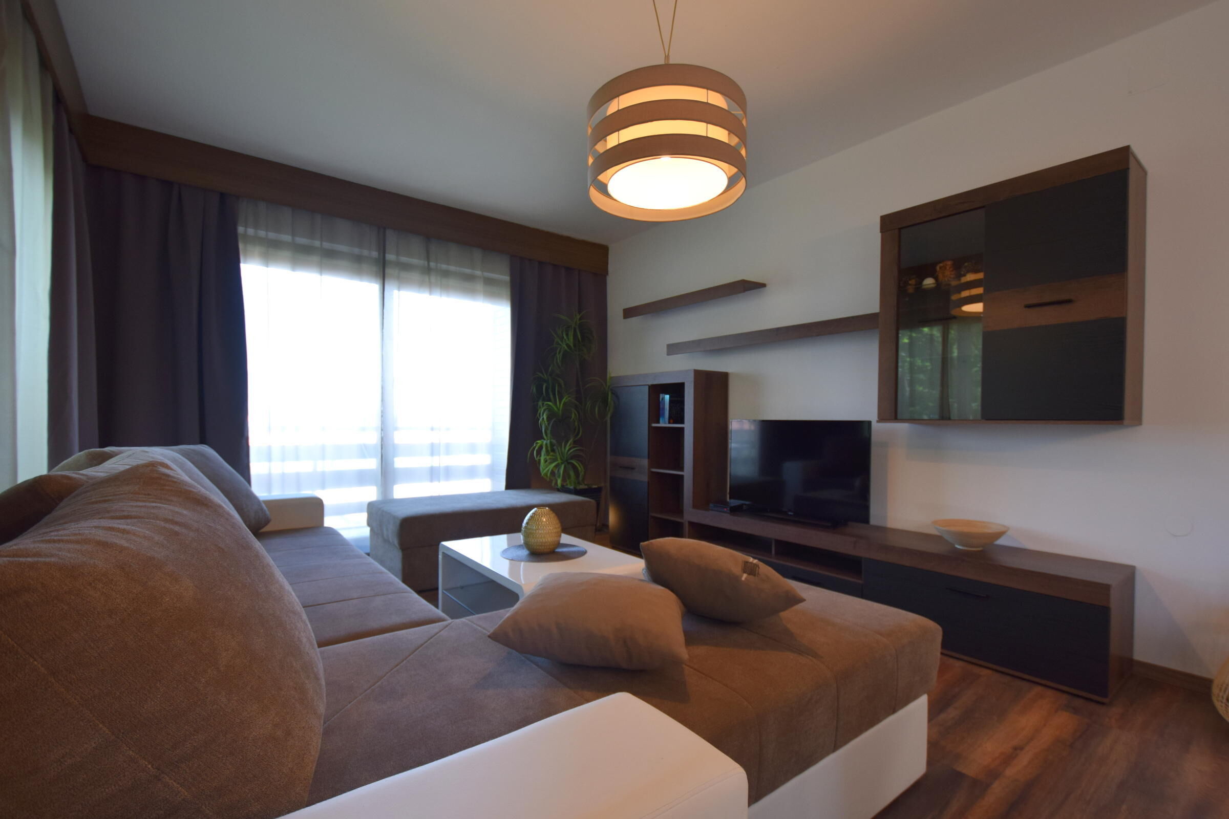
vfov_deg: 77.3
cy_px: 410
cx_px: 614
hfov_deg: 100.4
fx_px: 512
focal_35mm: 15
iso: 400
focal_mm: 10
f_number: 4
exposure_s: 1/60
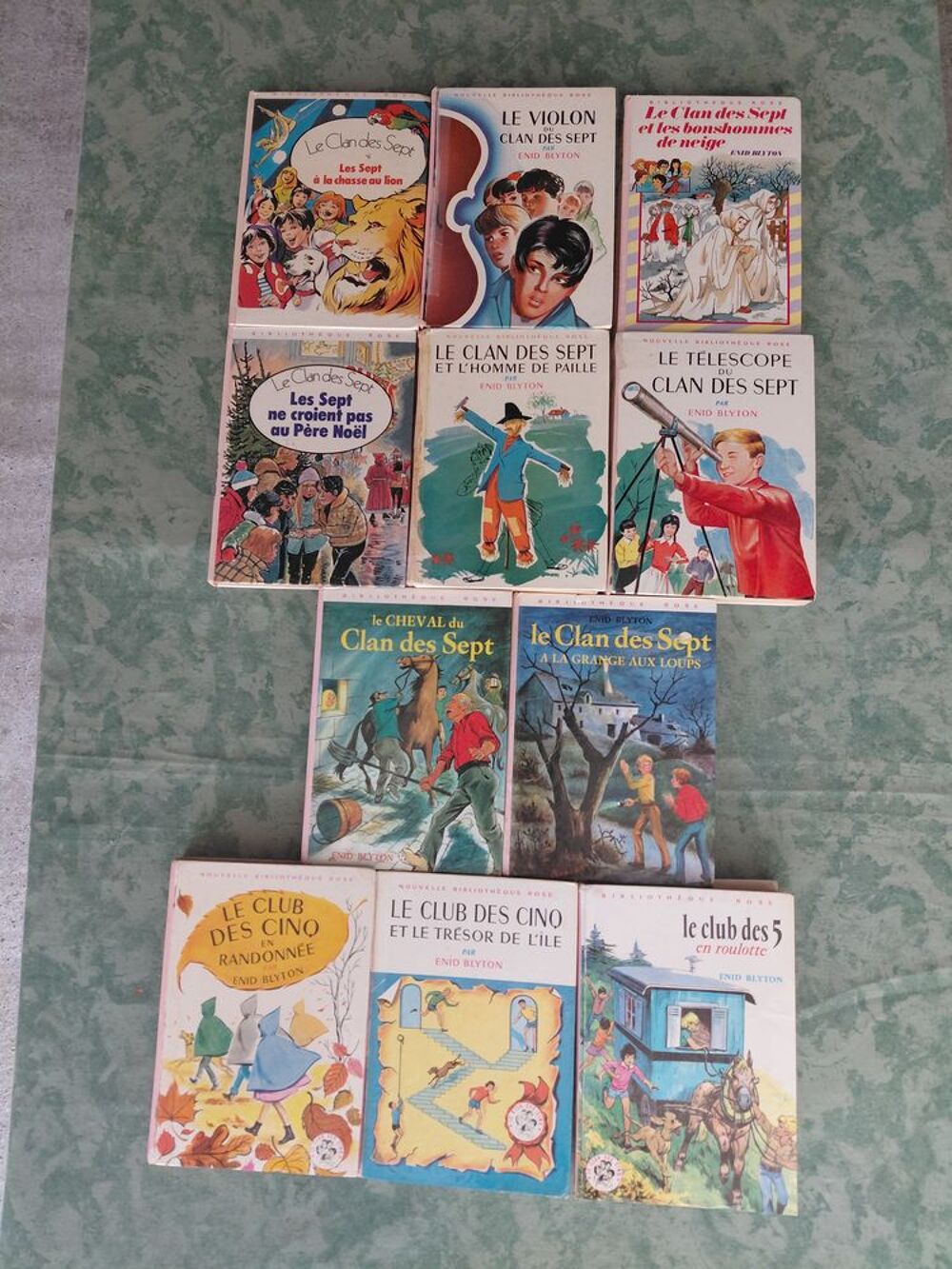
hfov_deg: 54.9
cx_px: 476
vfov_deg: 69.4
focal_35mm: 25
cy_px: 634
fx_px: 917
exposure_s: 1/120
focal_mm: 4.69
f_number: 1.8
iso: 125
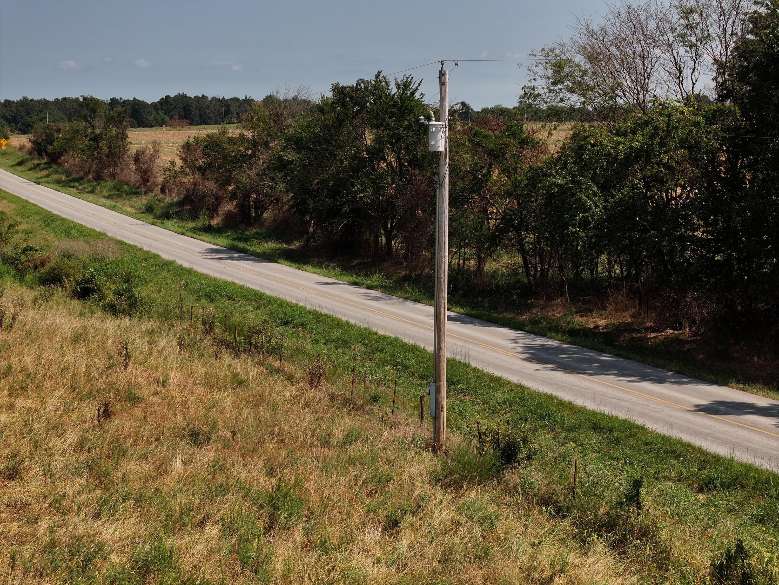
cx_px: 390
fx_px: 1575
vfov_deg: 21.0
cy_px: 292
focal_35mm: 70
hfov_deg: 27.8
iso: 100
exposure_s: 1/120
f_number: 2.8
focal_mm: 19.35
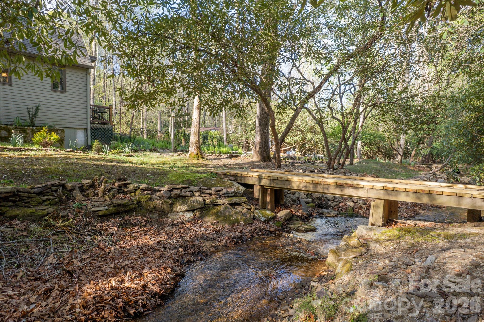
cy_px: 161
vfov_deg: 57.2
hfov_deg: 78.6
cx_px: 242
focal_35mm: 22
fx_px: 296
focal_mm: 8.38
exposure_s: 1/240
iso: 100
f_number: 2.8
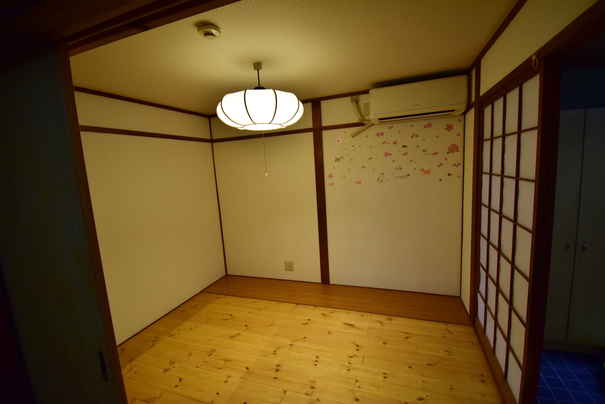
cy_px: 202
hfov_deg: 100.4
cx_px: 302
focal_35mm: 15
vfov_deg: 77.4
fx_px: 252
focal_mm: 10
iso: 1600
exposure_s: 1/350
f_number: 4.8
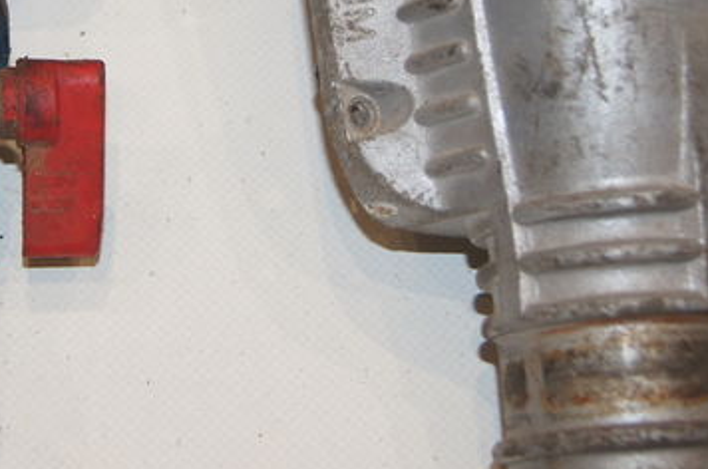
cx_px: 135
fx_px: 2316
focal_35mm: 118
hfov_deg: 17.2
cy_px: -24
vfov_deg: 11.4
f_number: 4.5
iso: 125
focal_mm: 28
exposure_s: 1/60
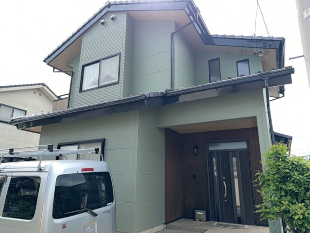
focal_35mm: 24
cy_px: 116
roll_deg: -0.5
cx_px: 155
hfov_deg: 71.6
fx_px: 215
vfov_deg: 56.8
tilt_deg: +14.6
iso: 80
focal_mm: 6.76
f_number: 1.78
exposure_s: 1/1754
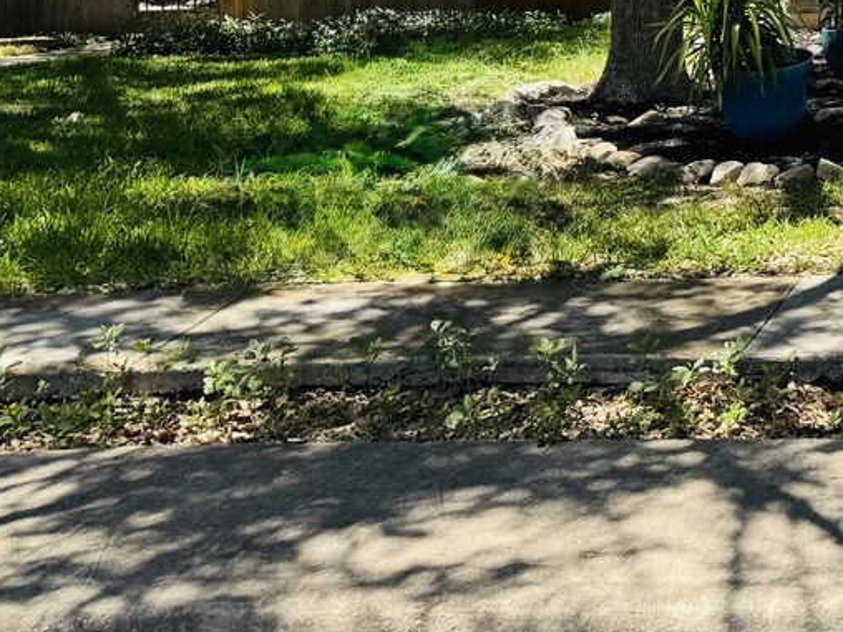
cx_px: 1175
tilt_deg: +2.0
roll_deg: +1.1
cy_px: -241
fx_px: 1656
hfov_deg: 24.0
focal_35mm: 68
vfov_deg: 19.5
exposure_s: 1/1215
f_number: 1.78
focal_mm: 6.76
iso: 80
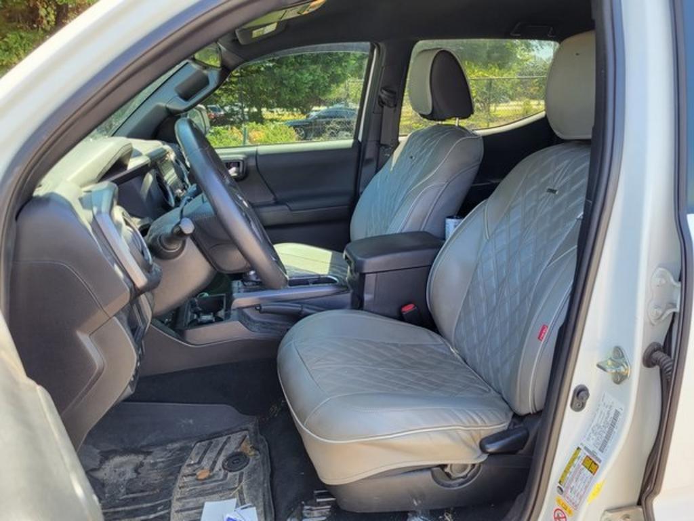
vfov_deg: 53.1
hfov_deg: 67.3
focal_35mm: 26
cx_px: 347
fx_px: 521
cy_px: 260
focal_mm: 5.4
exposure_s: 1/178
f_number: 1.8
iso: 40
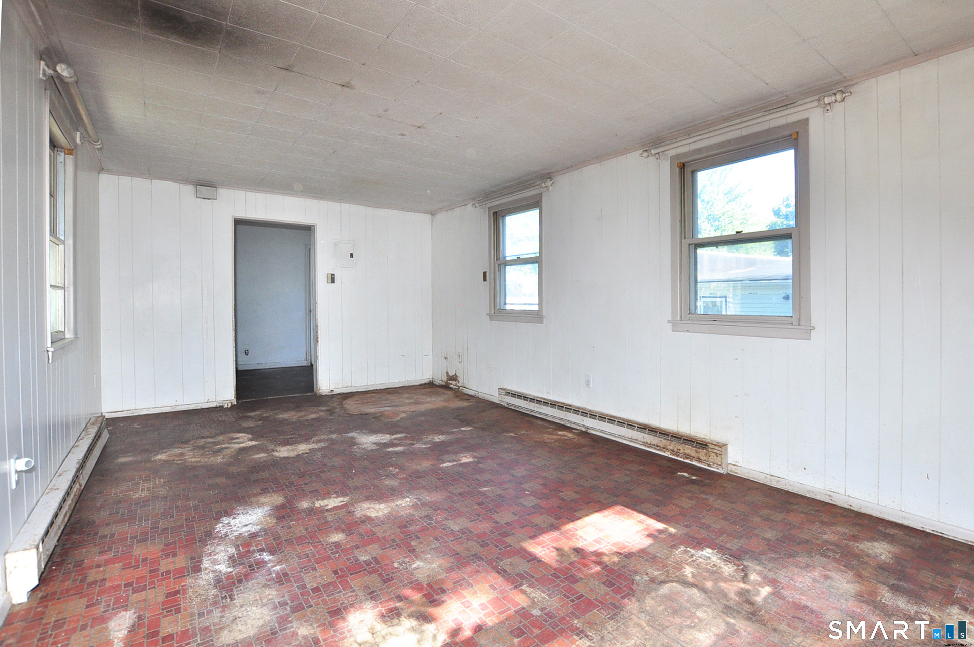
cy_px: 324
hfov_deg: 100.5
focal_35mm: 15
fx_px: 405
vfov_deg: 77.2
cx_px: 487
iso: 640
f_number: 4.5
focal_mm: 10
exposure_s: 1/200
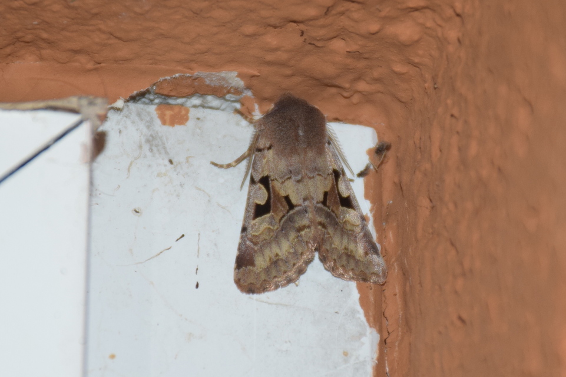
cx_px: 283
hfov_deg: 9.8
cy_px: 188
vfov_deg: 6.5
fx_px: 3300
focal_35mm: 210
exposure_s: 1/60
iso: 500
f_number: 5.6
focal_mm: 140
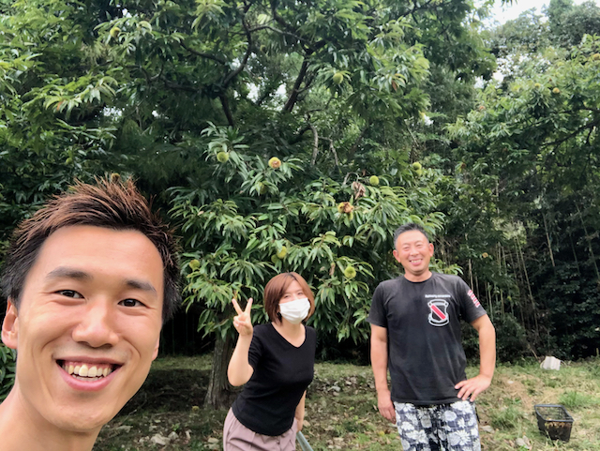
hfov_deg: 56.8
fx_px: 555
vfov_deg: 44.2
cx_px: 300
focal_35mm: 32
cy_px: 226
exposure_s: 1/120
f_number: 2.2
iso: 40
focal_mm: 2.87
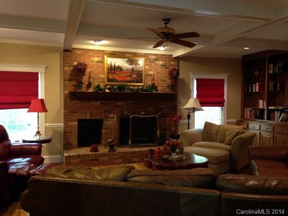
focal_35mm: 33
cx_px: 144
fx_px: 275
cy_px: 108
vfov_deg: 42.9
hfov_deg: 55.4
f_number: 2.4
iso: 250
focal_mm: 4.12
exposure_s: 1/16
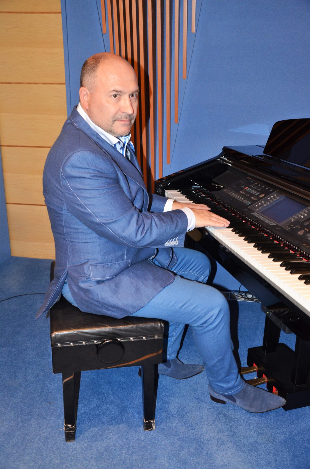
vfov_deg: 53.2
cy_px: 234
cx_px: 155
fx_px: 467
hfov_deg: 36.7
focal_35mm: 36
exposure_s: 1/60
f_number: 3.8
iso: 800
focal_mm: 24
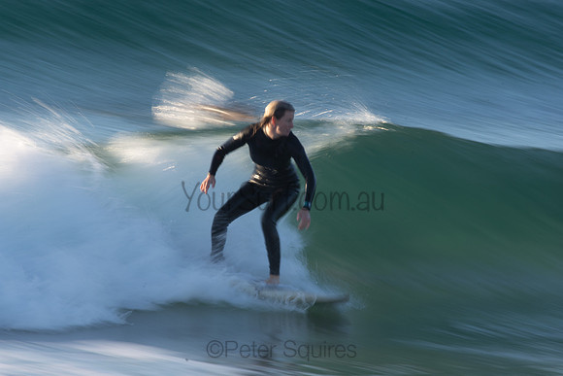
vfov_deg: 1.8
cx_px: 282
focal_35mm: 750
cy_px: 188
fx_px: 11731
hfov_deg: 2.7
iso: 100
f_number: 22
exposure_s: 1/15
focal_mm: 500
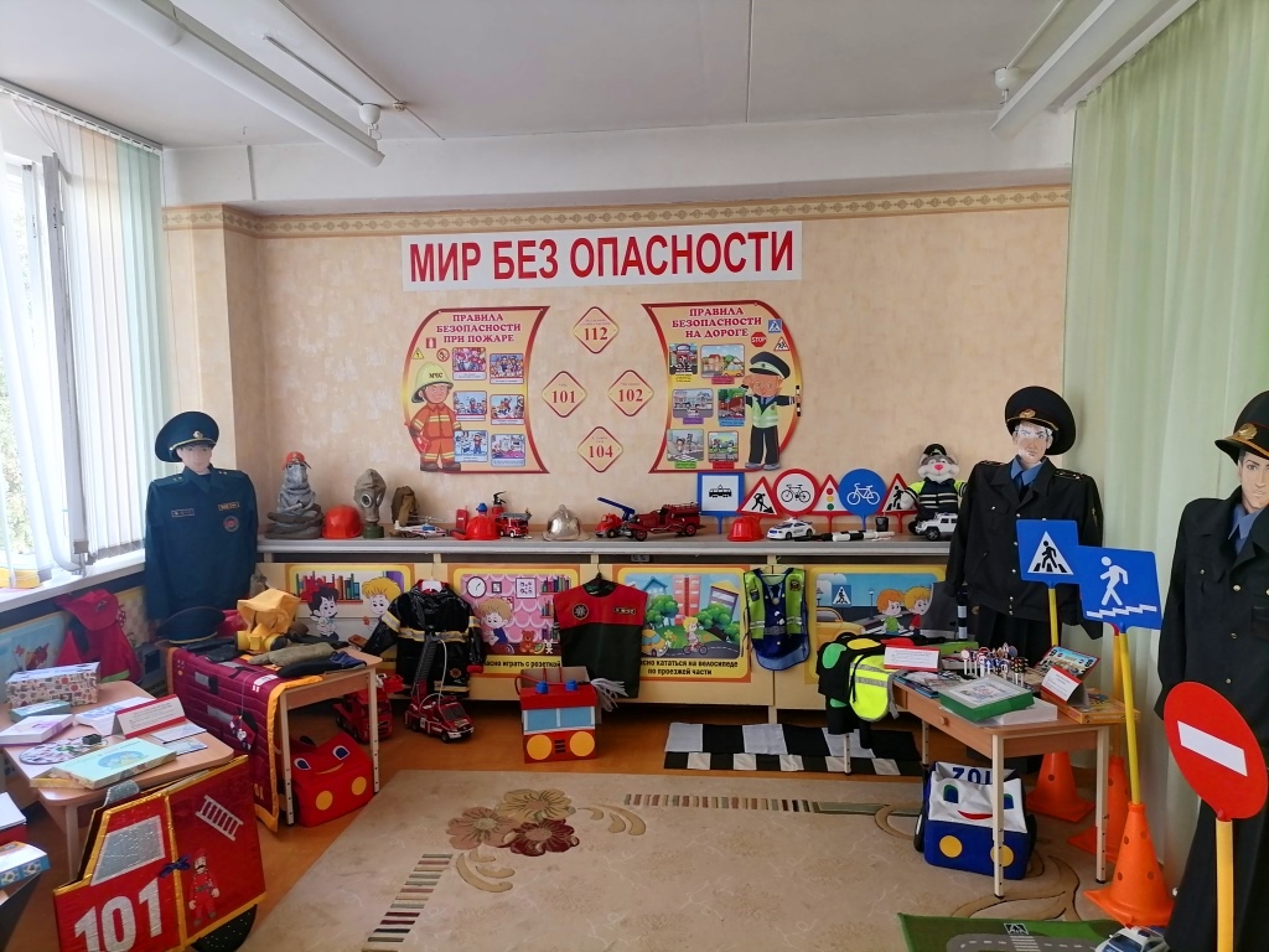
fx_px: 990
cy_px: 476
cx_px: 634
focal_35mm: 27
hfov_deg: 65.3
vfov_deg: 51.4
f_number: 1.8
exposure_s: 1/33.3
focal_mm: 5.4
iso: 80
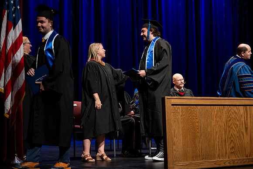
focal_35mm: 70
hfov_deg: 28.8
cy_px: 84
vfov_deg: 19.5
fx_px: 492
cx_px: 126
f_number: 2.8
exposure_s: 1/250
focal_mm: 70
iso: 500
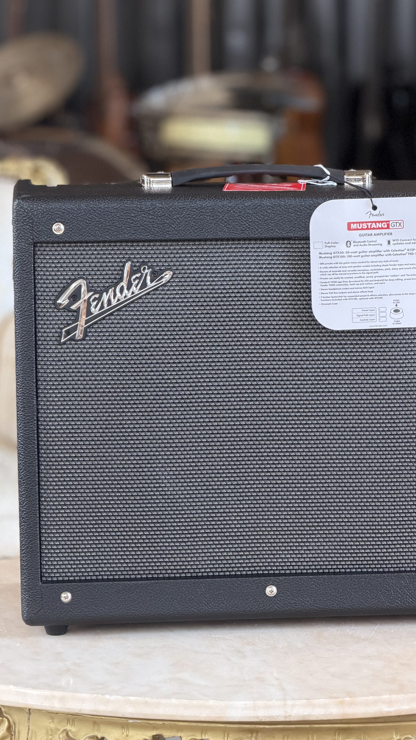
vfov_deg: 19.5
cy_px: 369
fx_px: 2157
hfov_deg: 11.0
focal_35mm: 110
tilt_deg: -11.3
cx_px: 261
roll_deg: -0.3
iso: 320
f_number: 2.8
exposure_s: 1/121
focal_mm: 16.89
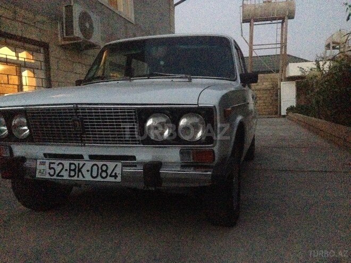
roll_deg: +1.4
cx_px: 176
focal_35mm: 33
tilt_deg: -4.2
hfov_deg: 55.4
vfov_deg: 42.9
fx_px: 335
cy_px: 132
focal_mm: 4.12
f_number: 2.4
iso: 2000
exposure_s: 1/15
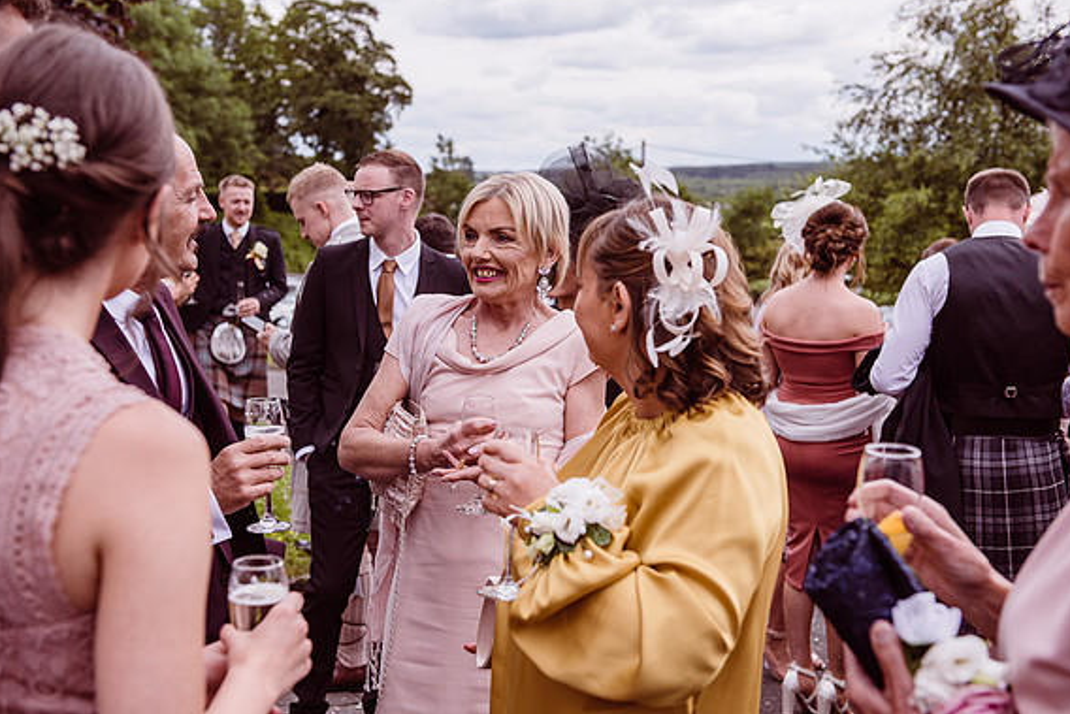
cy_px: 355
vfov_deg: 27.5
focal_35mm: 49
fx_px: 1457
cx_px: 541
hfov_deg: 40.3
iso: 250
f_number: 4.5
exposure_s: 1/1600
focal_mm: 48
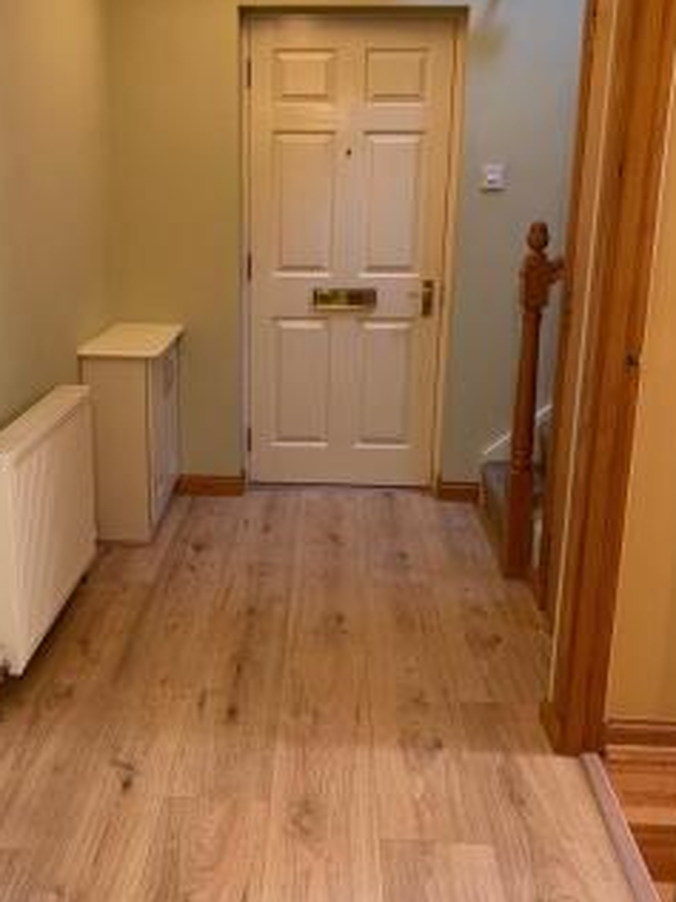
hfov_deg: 39.5
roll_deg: -0.4
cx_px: 271
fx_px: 937
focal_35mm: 36
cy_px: 435
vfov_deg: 51.3
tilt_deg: -14.5
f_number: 1.8
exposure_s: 1/50
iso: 160
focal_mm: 4.25
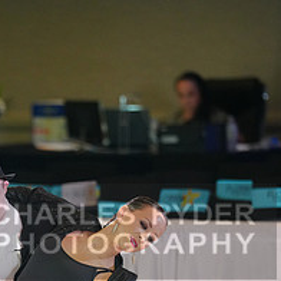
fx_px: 4280
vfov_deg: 3.8
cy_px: 232
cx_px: 80
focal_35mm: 466
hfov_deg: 3.8
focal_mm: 185
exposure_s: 1/500
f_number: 2.8
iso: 2500
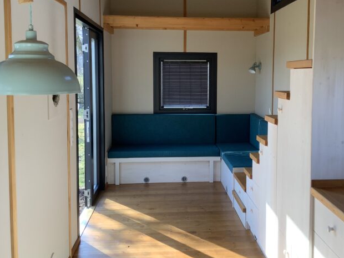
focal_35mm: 40
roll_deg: +0.4
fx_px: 398
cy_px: 100
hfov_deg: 46.6
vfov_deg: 35.8
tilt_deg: -5.3
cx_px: 199
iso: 50
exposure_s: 1/100
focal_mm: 3.3
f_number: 2.4
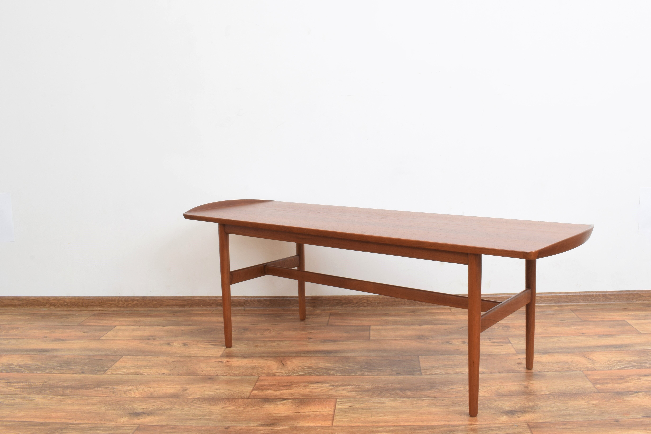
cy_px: 190
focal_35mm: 33
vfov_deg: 39.9
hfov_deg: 56.8
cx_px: 387
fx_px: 597
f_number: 22
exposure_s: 4
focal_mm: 18
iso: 100
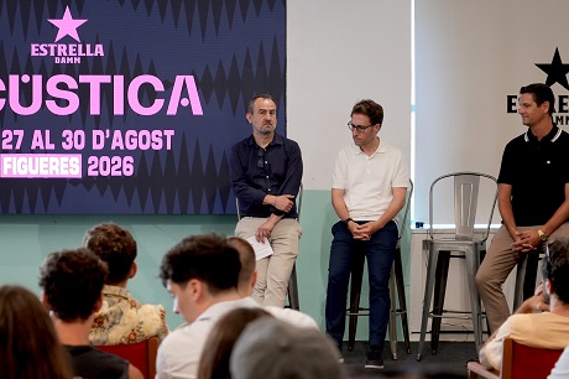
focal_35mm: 93
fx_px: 1469
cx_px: 212
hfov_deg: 21.9
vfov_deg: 14.7
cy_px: 225
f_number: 4
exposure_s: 1/100
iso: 1250
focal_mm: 69
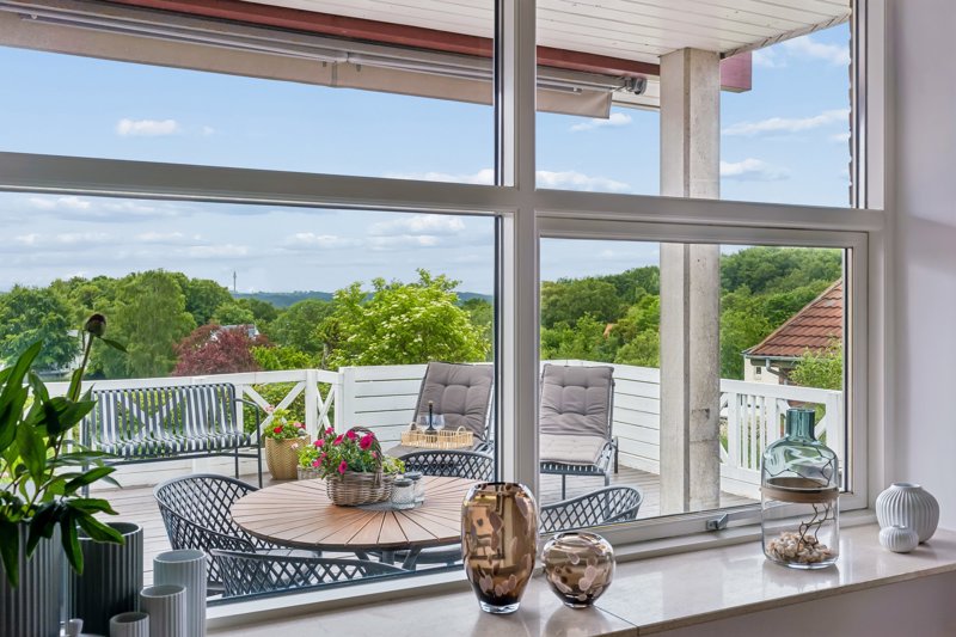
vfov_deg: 37.8
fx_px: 929
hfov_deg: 54.4
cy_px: 318
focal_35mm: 35
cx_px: 478
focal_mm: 35
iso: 200
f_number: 8
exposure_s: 1/200
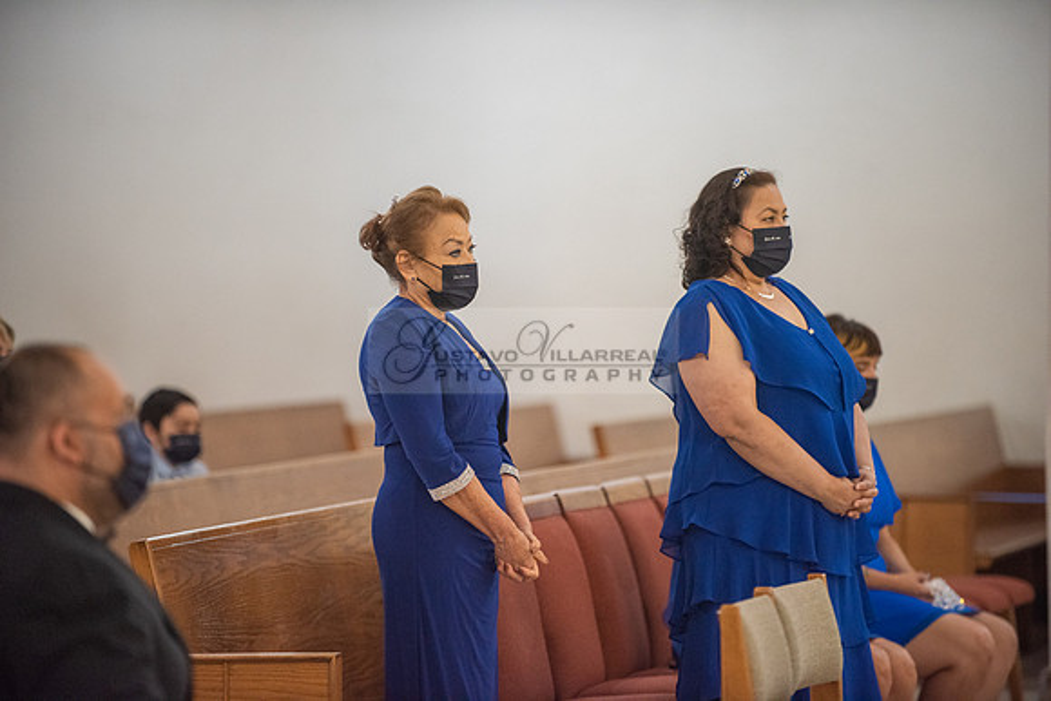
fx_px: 5840
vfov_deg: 6.9
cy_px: 350
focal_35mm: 200
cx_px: 526
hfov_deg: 10.3
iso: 2000
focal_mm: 200
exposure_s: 1/160
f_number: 2.8
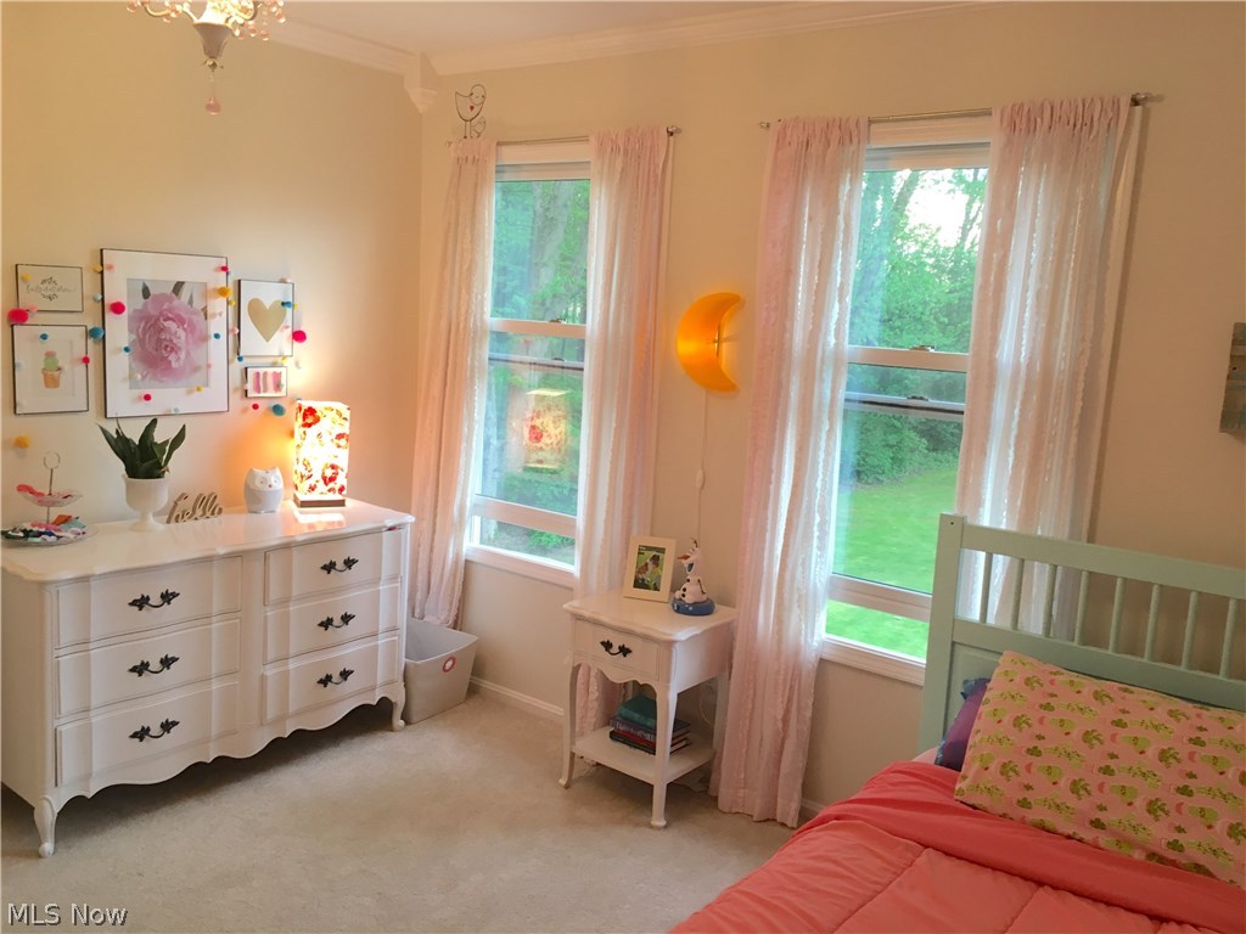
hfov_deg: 61.7
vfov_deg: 48.2
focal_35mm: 29
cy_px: 467
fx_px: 1044
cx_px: 623
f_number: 2.2
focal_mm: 4.15
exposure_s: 1/30
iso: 64
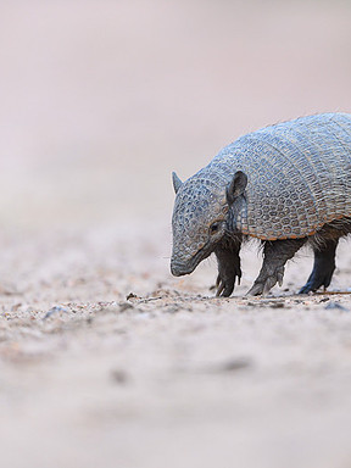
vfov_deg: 2.7
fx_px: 9815
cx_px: 235
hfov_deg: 2.0
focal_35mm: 726
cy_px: 234
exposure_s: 1/640
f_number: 4
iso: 2500
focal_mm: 500
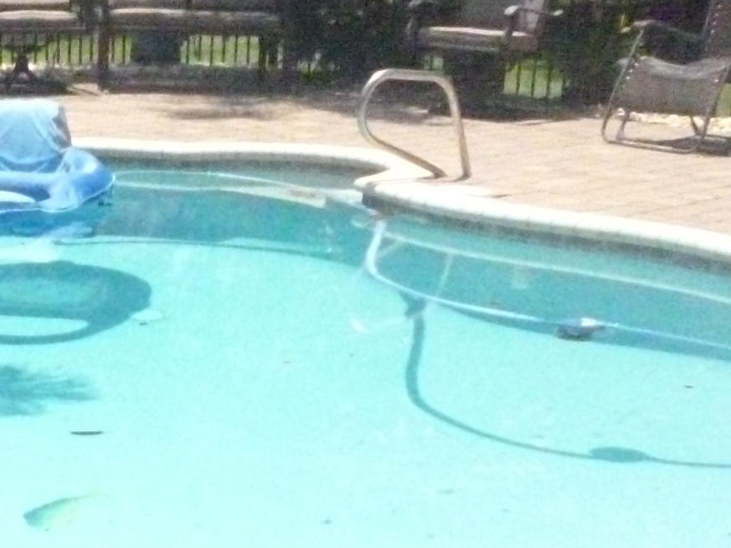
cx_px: 0
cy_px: 548
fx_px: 2048
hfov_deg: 19.6
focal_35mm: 97
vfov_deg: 15.0
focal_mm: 5
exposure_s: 1/1600
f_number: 9
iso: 1600
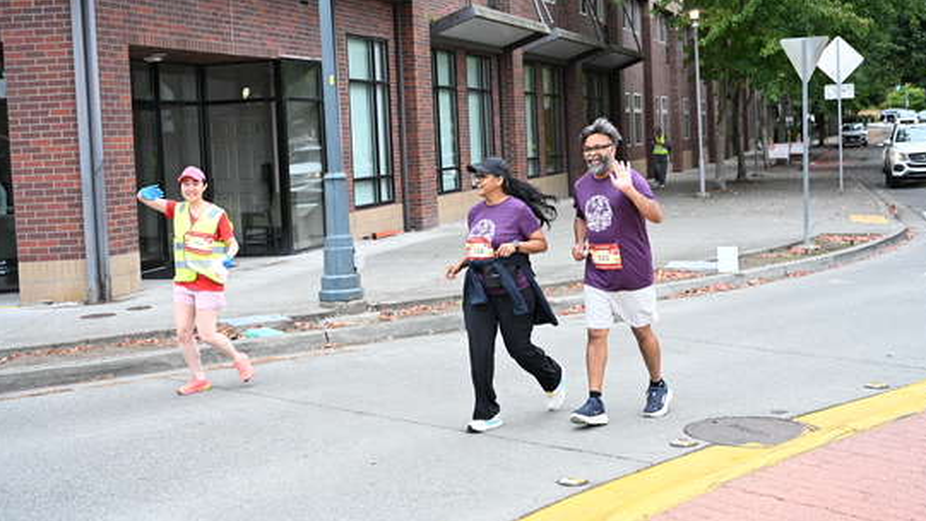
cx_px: 464
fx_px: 1203
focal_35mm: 49
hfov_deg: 42.1
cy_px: 219
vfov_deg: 24.4
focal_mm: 46
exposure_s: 1/400
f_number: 4
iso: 1600
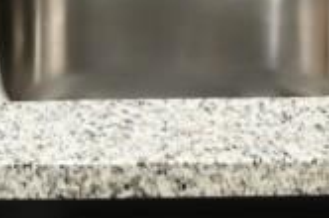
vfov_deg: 7.0
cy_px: -529
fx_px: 1523
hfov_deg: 12.2
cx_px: 24
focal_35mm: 167
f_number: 3.2
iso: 1000
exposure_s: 1/40
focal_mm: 24
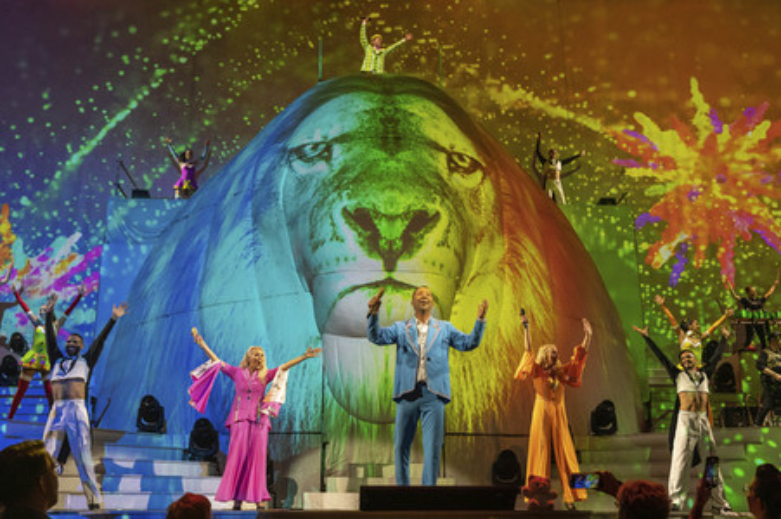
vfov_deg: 34.2
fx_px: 845
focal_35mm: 39
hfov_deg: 49.6
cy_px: 260
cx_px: 390
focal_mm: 39
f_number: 4.5
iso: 2500
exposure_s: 1/320
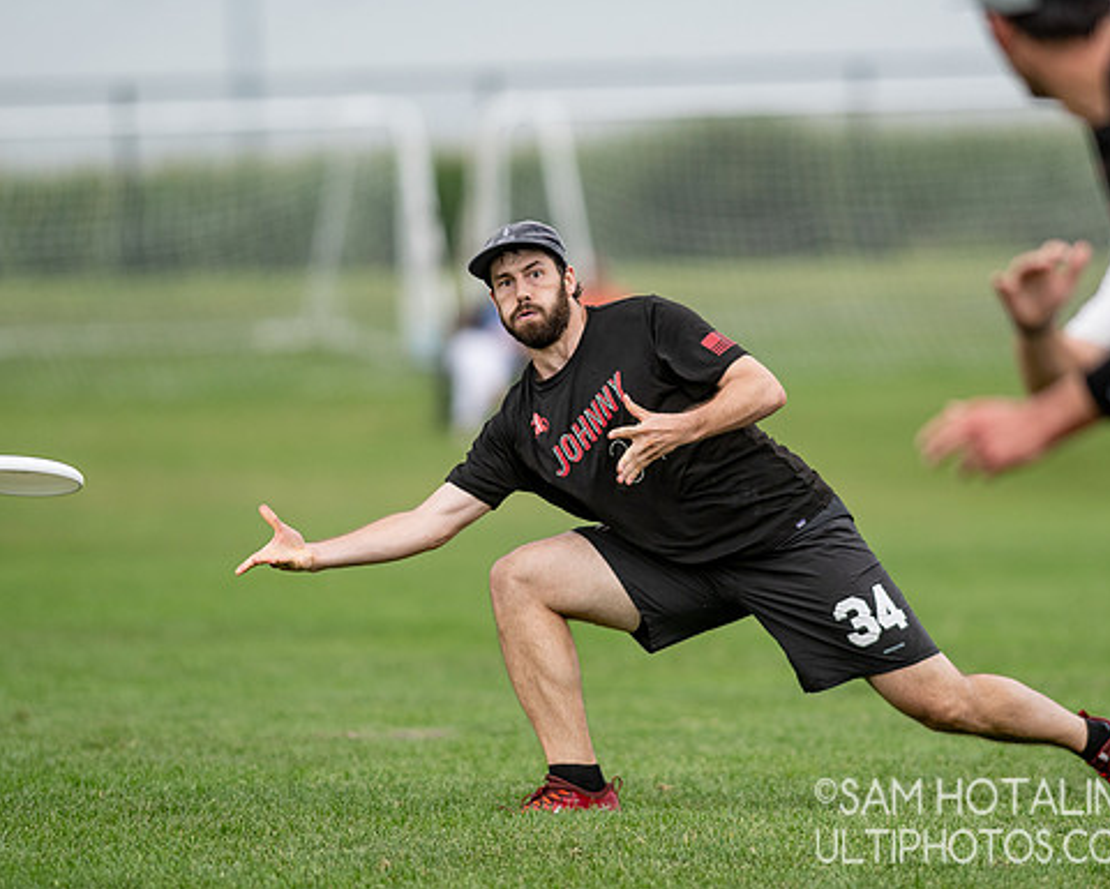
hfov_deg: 3.8
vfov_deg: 3.0
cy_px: 445
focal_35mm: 512
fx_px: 16823
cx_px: 665
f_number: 2.8
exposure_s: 1/3200
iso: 250
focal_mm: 300
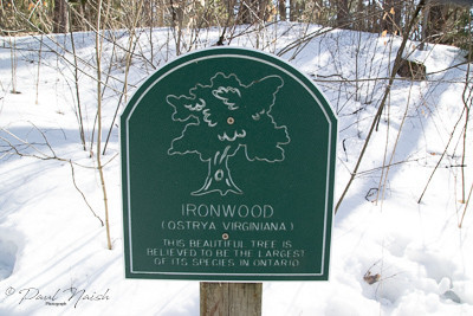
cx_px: 236
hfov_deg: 67.4
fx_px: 355
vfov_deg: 48.0
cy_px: 158
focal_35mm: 27
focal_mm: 18
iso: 900
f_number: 14
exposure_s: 1/80
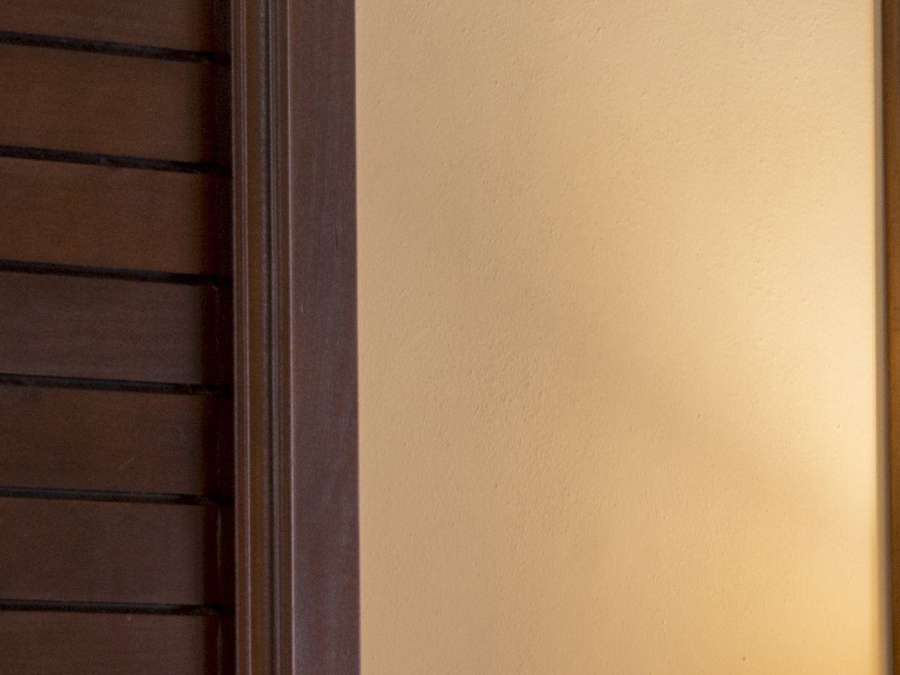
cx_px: 1654
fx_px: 7489
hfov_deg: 6.7
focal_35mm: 288
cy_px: 1244
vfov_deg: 5.1
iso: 200
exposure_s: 1/1.67
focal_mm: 50
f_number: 10
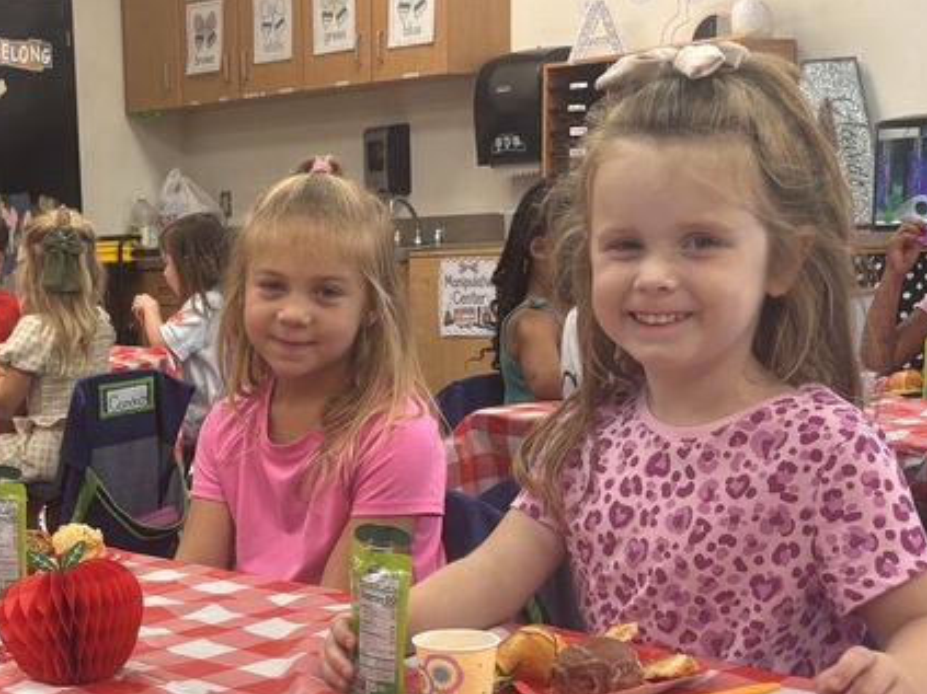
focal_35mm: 63
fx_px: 1687
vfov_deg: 23.0
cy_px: 554
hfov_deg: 29.4
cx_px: 79
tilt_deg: -11.4
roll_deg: +2.8
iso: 64
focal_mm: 5.96
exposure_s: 1/60
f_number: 1.6
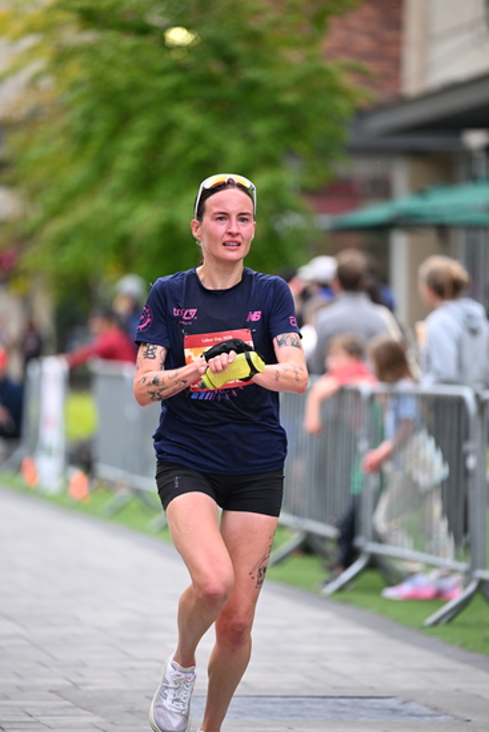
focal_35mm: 200
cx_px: 244
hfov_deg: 6.9
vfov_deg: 10.3
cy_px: 366
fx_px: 4072
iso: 1250
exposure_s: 1/1600
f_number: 2.8
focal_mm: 200
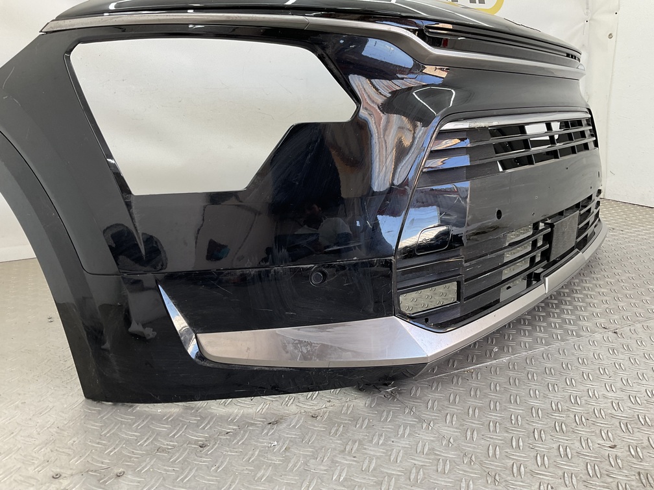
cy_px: 245
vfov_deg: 48.2
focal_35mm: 29
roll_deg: -1.2
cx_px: 327
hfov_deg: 61.7
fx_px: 548
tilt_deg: -15.0
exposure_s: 1/100
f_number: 1.8
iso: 32
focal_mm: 3
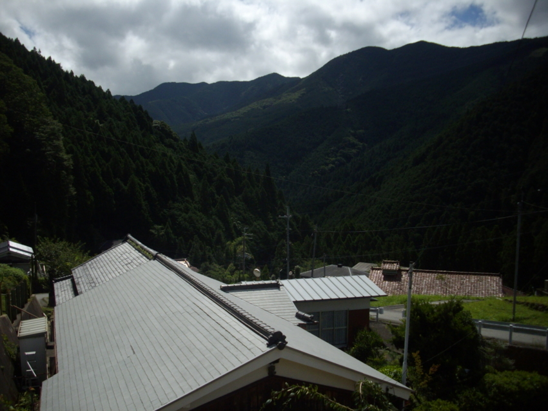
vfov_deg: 38.7
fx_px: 586
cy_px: 206
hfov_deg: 50.1
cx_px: 274
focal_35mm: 37
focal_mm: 6.2
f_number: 5.6
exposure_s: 1/640
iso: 80
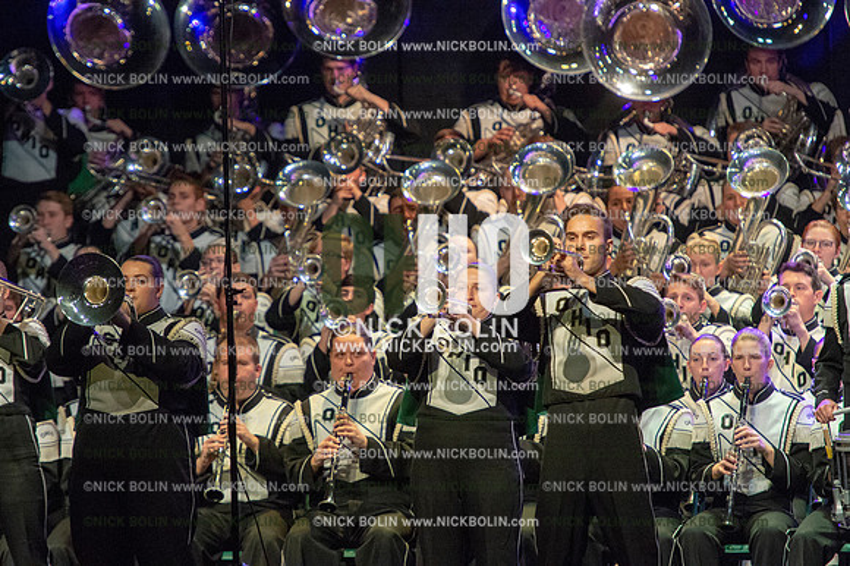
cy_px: 283
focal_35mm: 320
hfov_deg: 6.4
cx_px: 425
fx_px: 7551
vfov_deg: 4.3
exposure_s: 1/400
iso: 8000
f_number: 5.6
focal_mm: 320
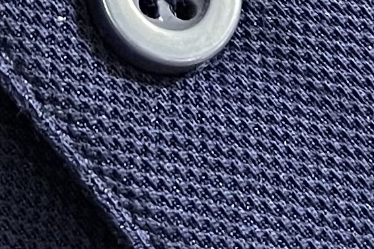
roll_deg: +3.9
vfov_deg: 22.8
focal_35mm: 55
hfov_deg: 36.0
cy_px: -43
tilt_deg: -9.0
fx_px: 572
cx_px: 141
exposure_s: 1/50
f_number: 1.6
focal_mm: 5.1
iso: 400
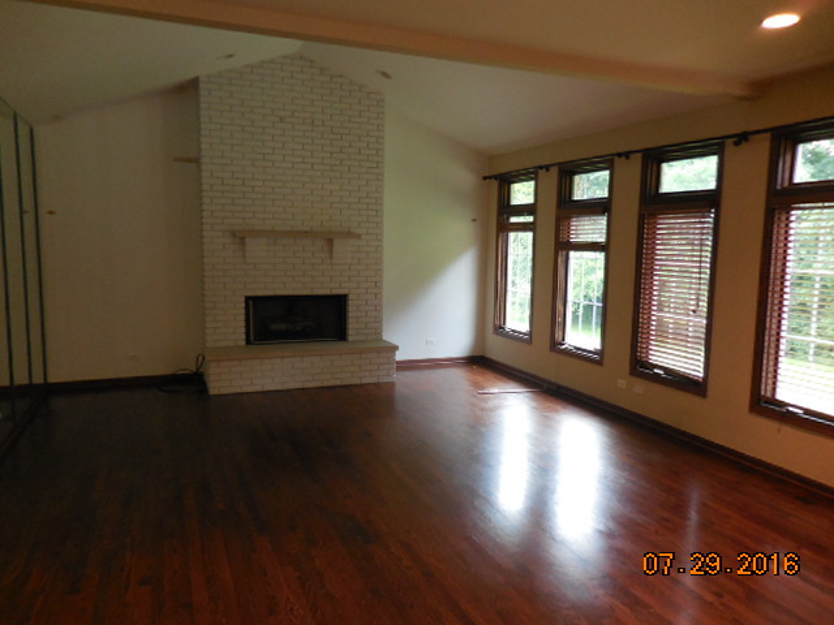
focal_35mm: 25
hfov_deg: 69.4
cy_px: 312
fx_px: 602
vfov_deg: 54.9
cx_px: 417
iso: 360
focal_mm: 4.5
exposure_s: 1/30
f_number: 3.3
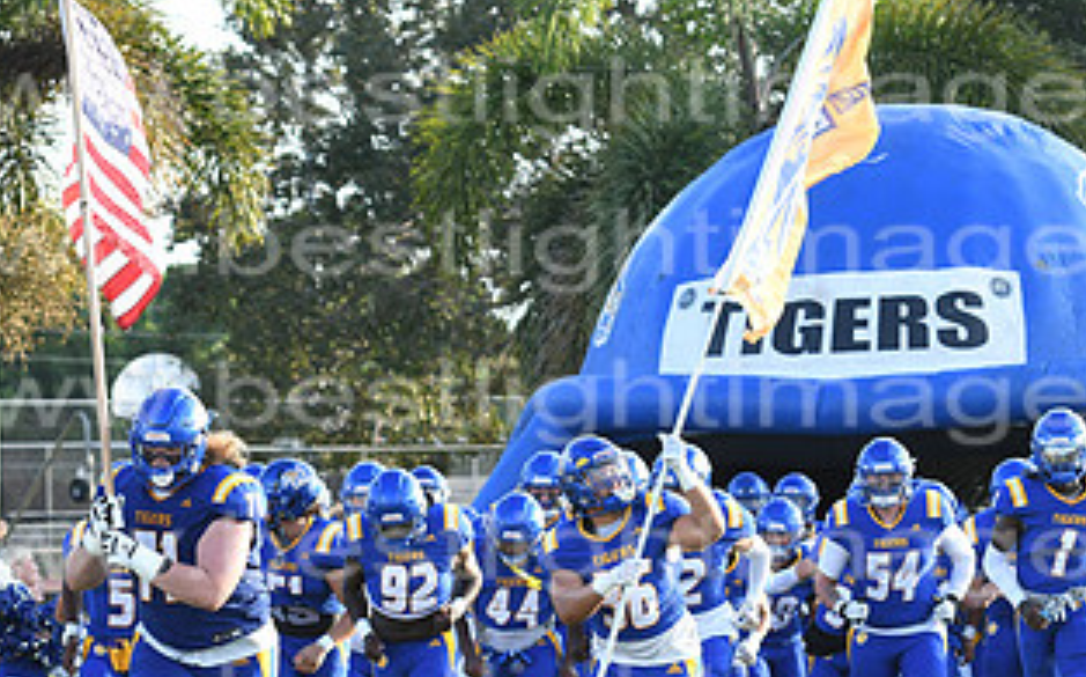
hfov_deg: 7.6
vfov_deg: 4.7
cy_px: 630
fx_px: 8221
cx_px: 680
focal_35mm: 278
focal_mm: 98
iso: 360
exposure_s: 1/500
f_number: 5.6
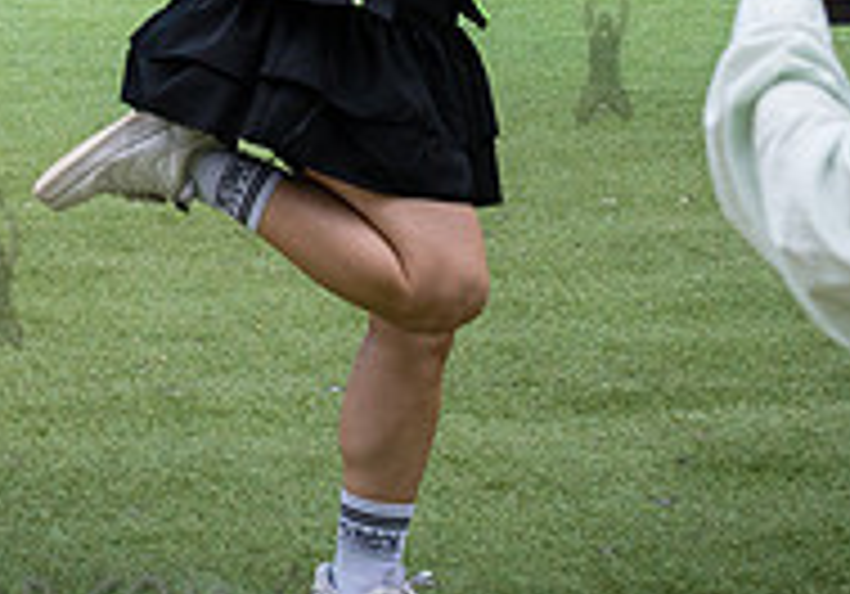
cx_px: -227
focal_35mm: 124
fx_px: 2971
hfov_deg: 15.6
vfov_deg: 11.0
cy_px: -293
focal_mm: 35
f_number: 4.5
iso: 1250
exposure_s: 1/1250
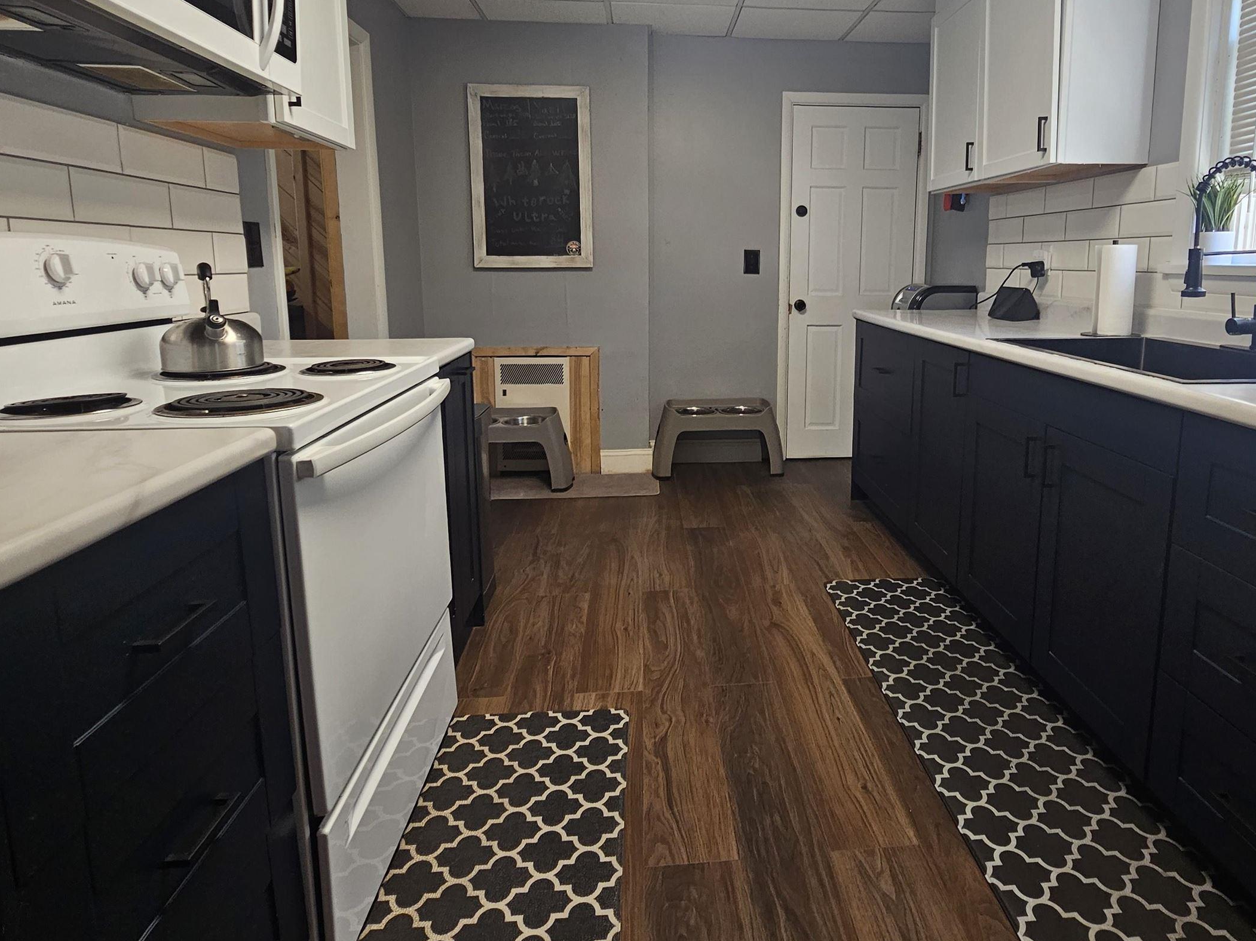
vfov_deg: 68.0
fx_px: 689
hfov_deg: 84.4
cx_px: 694
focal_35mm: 19
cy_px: 379
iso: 100
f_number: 2.2
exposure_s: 1/60
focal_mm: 2.2
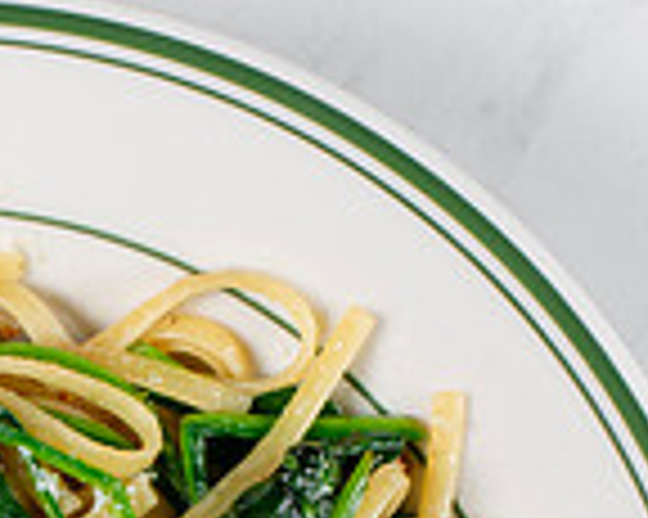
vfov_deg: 5.6
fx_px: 5194
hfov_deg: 7.1
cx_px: -120
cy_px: 826
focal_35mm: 271
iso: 200
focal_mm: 50
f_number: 11
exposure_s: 1/250
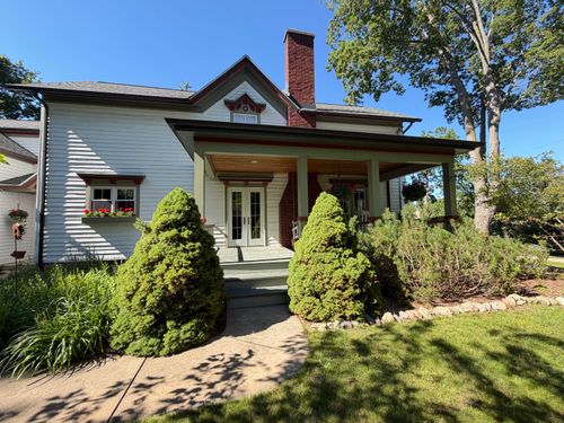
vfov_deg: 85.7
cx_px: 282
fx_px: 228
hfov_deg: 102.1
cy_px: 212
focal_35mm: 14
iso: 50
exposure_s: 1/268
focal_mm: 2.22
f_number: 2.2
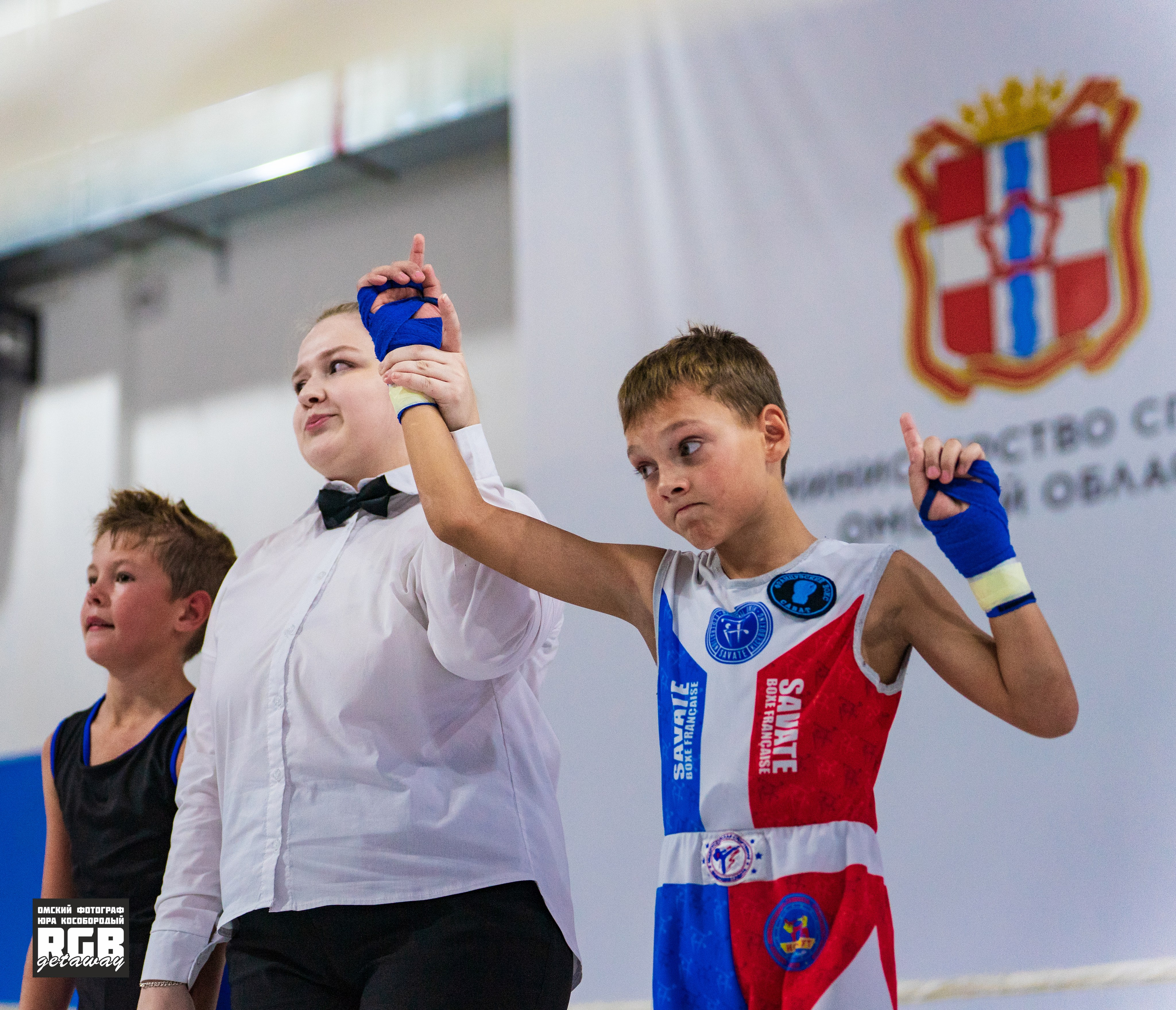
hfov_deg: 21.0
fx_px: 3158
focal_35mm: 88
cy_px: 505
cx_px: 418
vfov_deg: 18.2
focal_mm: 75
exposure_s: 1/800
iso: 1600
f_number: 2.5
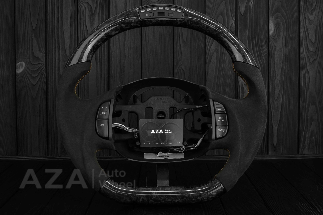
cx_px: 162
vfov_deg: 25.8
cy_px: 108
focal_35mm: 52
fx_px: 471
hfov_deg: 37.8
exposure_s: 1/125
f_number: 6.3
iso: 500
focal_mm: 35
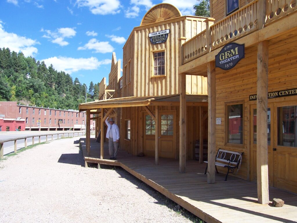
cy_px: 112
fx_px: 292
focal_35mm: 34
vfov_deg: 41.8
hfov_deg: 54.0
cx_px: 148
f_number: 5.6
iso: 80
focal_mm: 5.6
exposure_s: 1/350
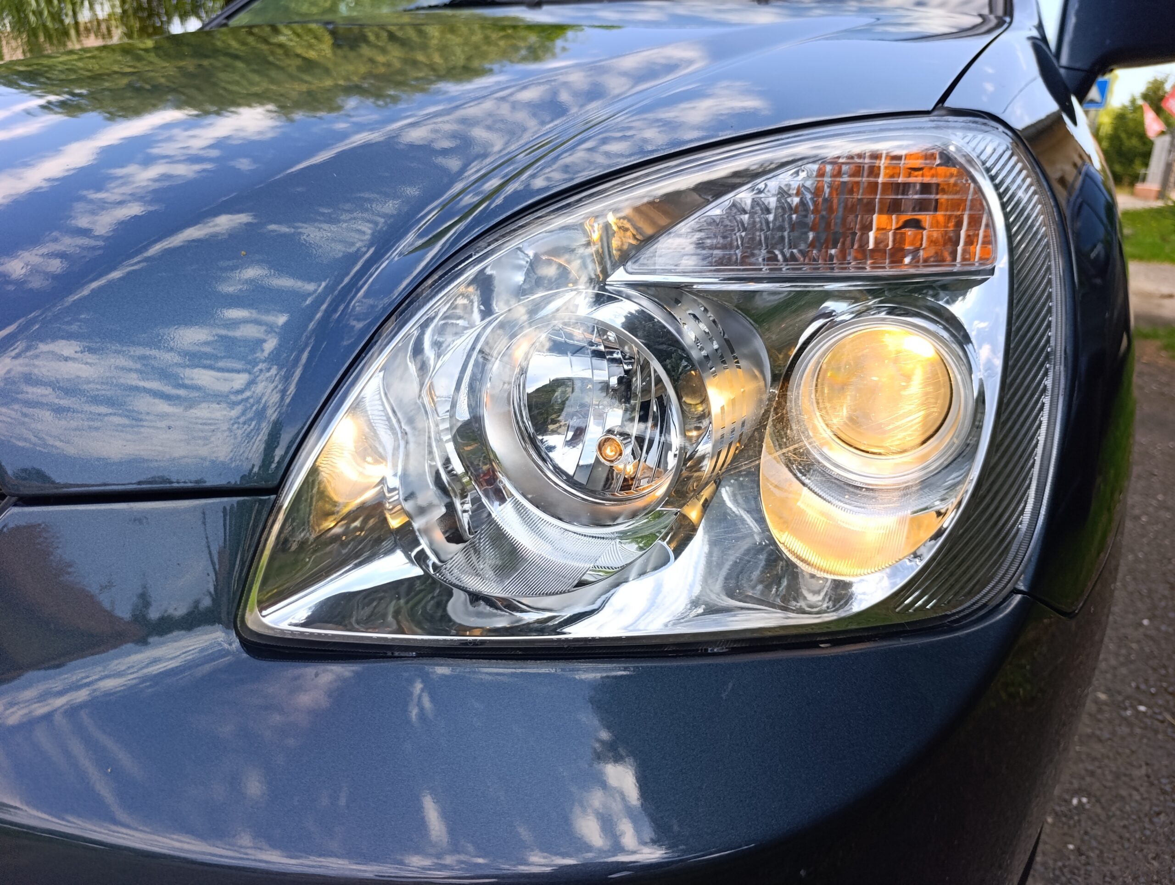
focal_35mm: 23
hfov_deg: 73.8
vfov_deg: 59.0
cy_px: 442
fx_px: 782
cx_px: 588
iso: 50
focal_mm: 6.14
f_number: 1.6
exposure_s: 1/204
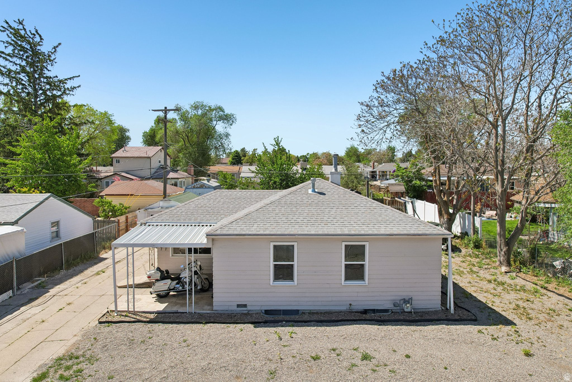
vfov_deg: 57.2
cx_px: 286
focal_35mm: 22
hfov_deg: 78.6
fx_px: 350
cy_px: 191
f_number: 2.8
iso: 100
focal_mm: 8.4
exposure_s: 1/60
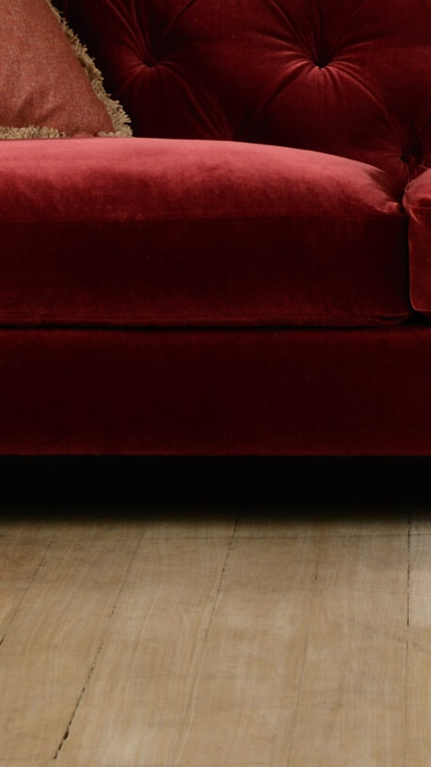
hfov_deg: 6.4
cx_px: 408
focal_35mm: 189
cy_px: 23
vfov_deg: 11.3
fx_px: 3840
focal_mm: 38
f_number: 11
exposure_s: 1/200
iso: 100
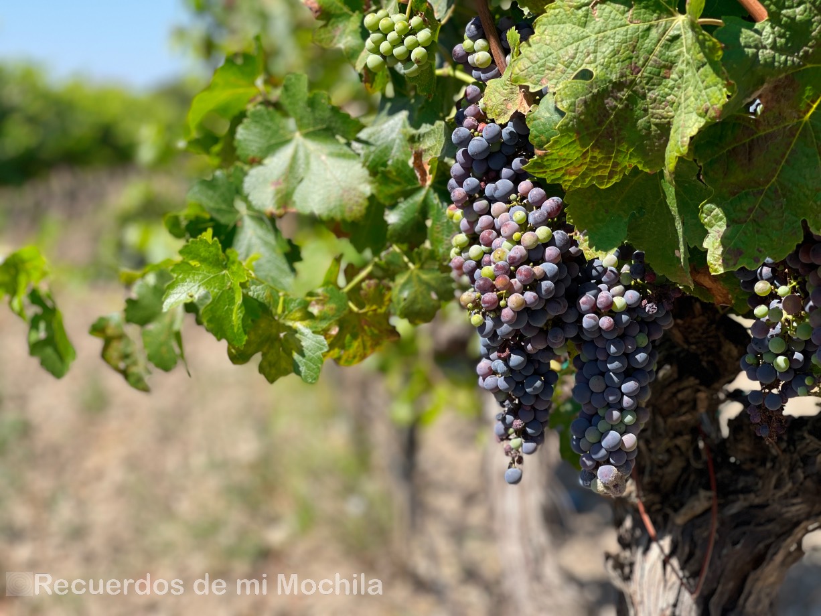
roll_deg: -1.2
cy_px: 308
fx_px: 1518
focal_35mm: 64
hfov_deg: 30.3
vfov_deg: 22.9
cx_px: 410
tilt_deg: -6.6
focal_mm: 7.5
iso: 32
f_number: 2.2
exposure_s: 1/861
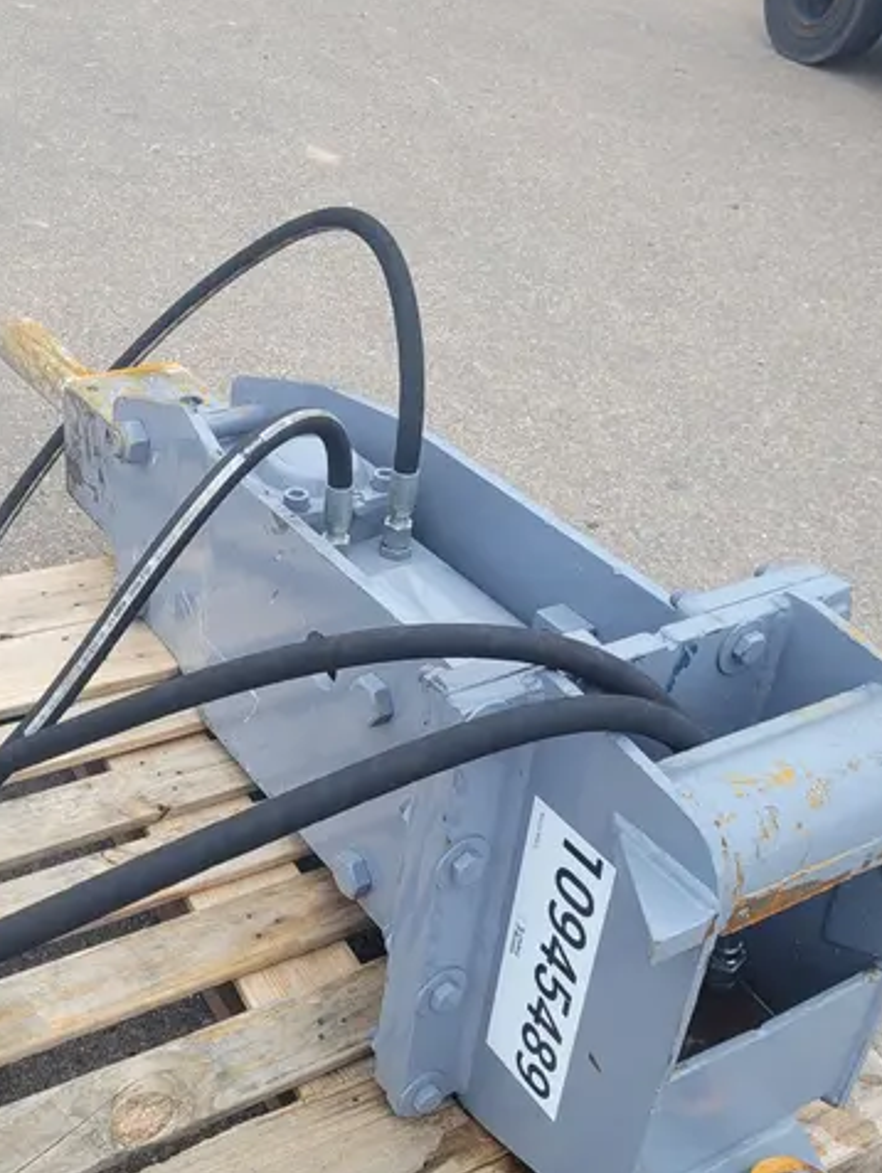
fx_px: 1356
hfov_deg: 35.5
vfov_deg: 46.7
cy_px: 659
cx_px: 266
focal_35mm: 40
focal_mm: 5.4
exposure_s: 1/394
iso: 40
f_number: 1.8
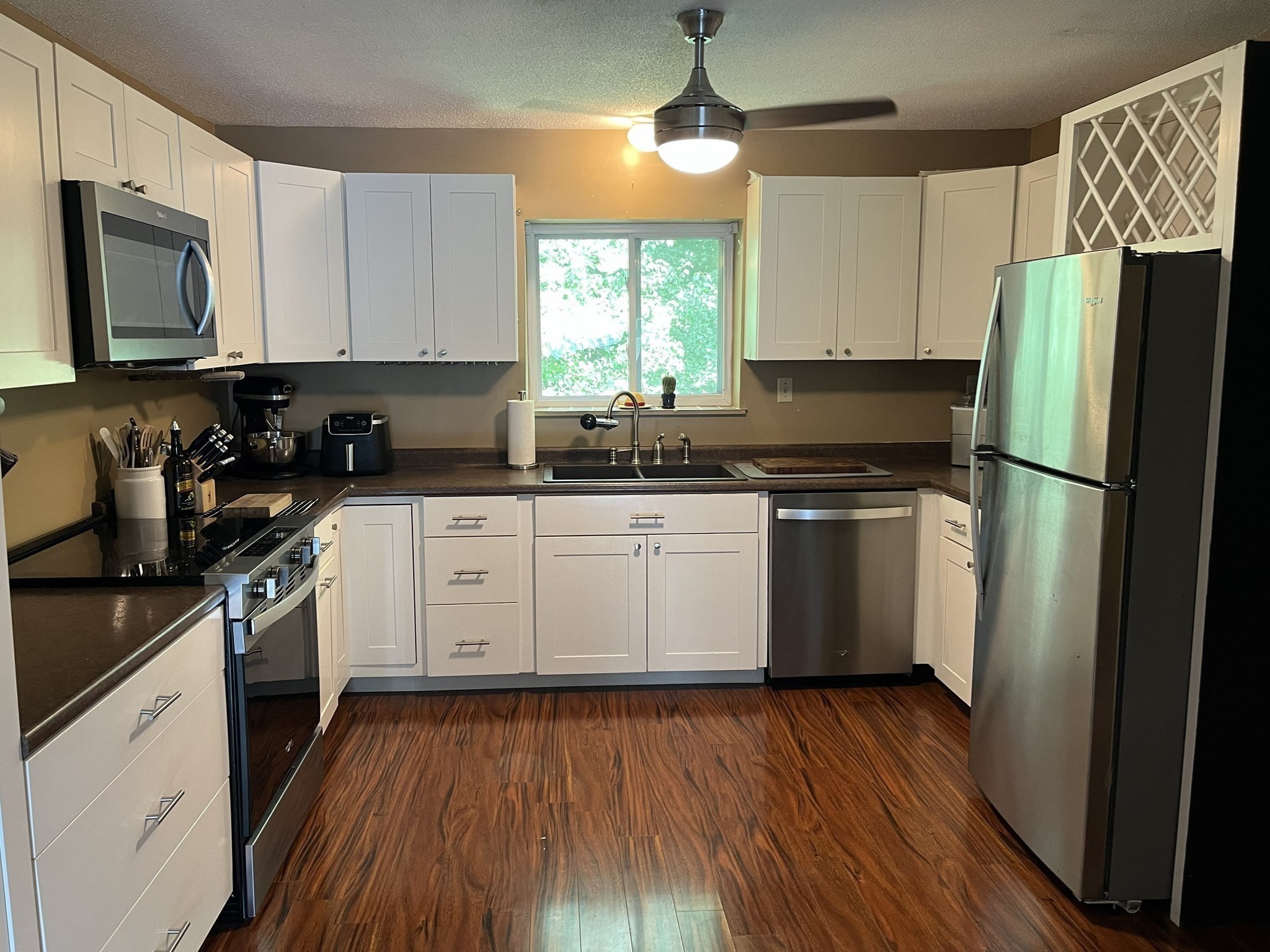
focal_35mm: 26
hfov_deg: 67.3
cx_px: 635
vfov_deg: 53.1
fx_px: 954
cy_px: 476
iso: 160
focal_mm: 5.1
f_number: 1.6
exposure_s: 1/60
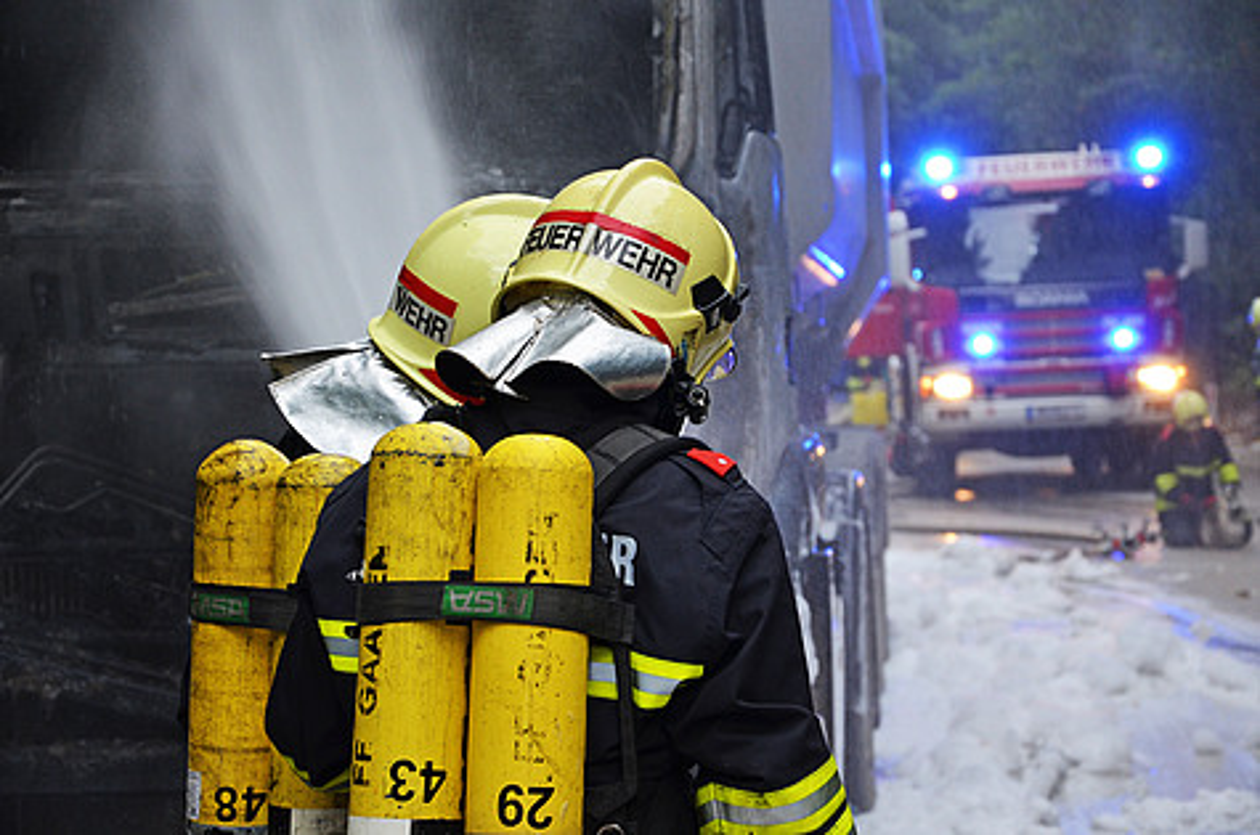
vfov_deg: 12.1
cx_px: 630
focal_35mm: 112
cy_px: 418
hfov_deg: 18.2
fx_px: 3931
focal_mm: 75
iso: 400
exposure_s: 1/60
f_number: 5.3
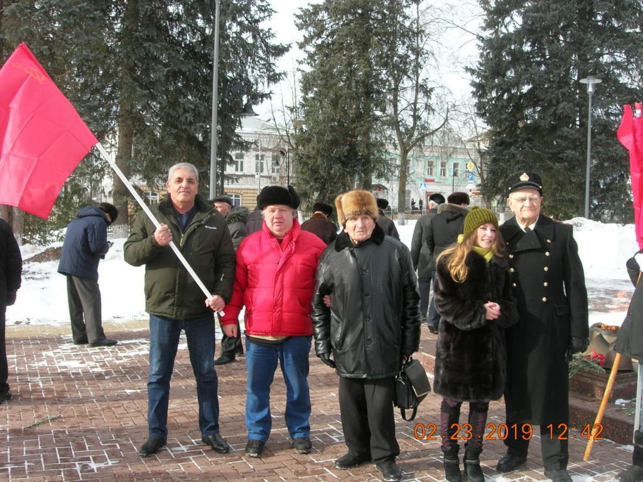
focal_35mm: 38
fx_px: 706
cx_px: 322
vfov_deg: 37.7
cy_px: 241
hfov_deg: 49.0
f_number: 4.8
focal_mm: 7.8
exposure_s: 1/178
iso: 64
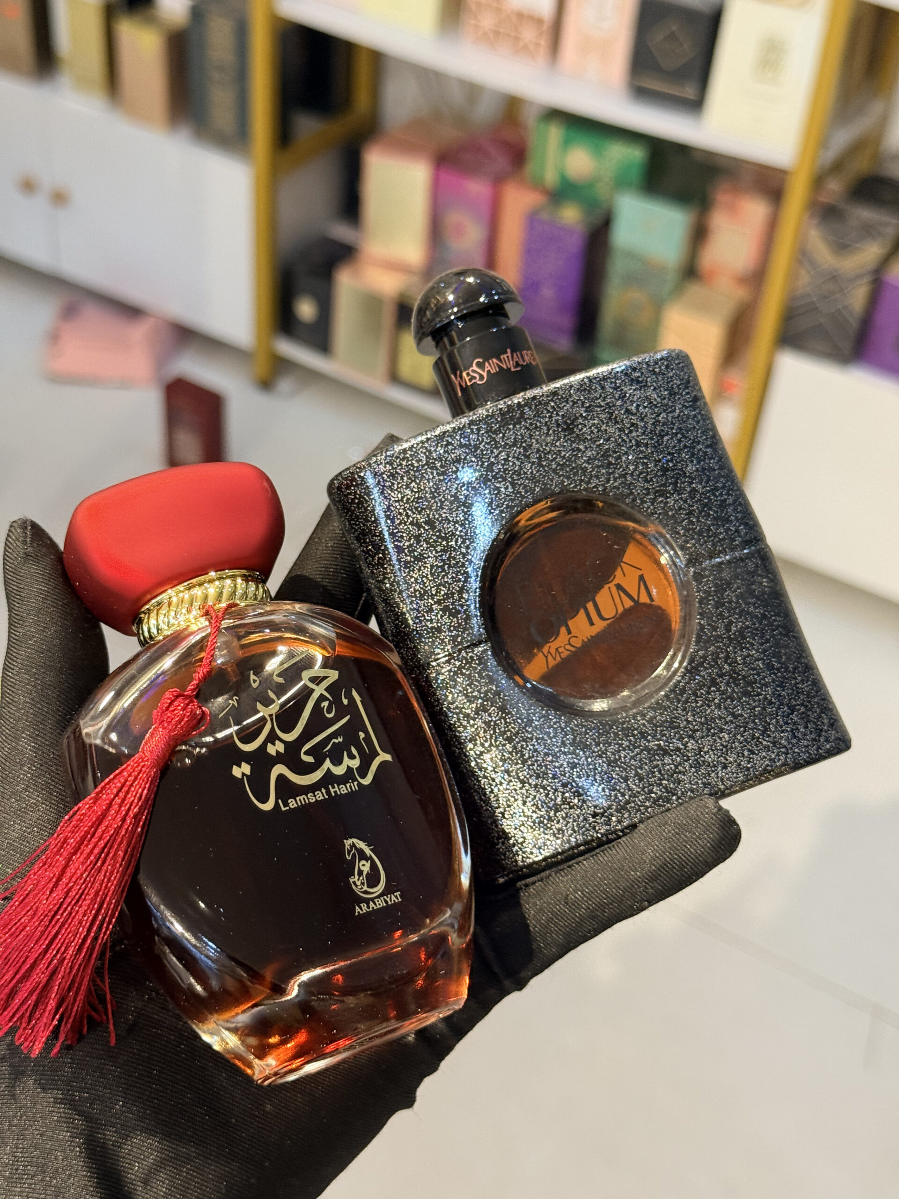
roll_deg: -6.6
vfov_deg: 39.7
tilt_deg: -38.7
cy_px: 600
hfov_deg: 30.3
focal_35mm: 48
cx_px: 450
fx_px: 1662
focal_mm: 6.76
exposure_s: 1/33
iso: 250
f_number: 1.78
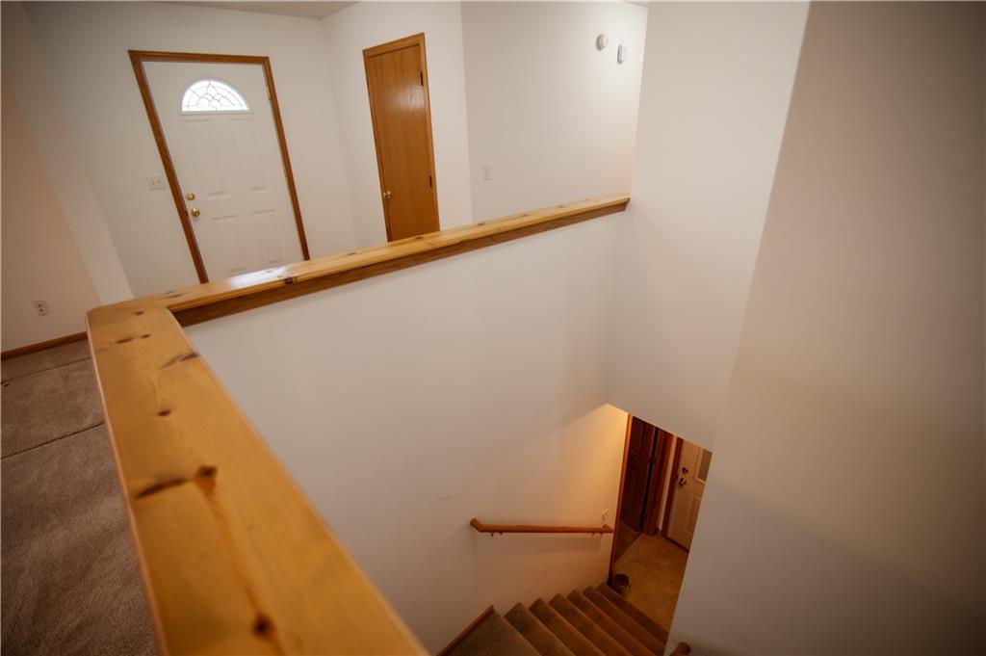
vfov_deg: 73.7
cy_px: 328
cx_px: 493
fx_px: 438
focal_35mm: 16
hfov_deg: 96.8
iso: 320
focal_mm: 16
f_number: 2.8
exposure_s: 1/250
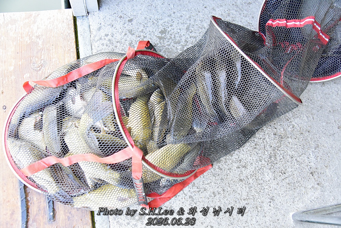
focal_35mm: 35
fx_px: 332
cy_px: 114
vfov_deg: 37.9
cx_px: 170
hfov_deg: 54.4
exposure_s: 1/400
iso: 3200
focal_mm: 35
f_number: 4
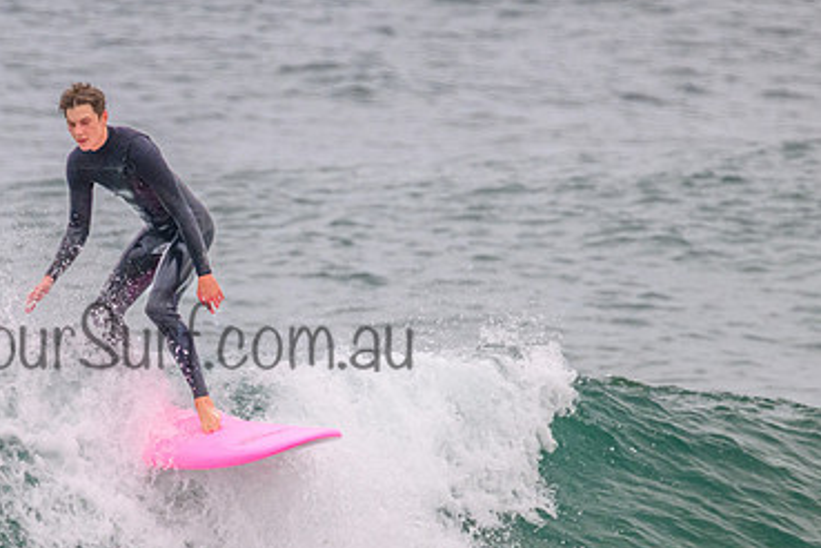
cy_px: 334
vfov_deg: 1.0
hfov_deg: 1.5
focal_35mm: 1360
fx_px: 31013
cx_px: 211
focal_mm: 800
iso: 2200
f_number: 11
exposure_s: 1/1600
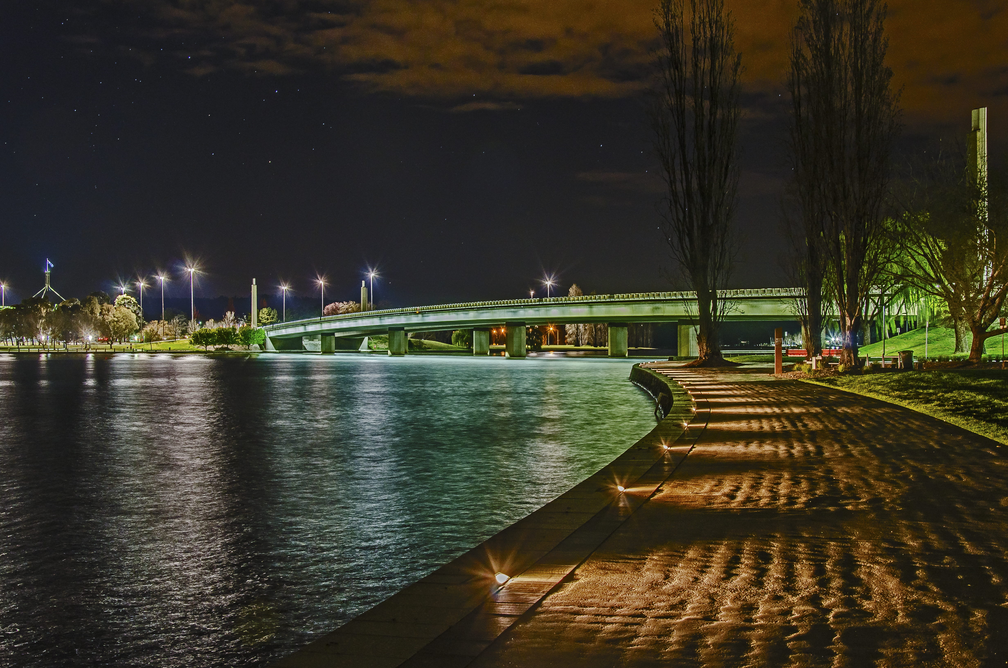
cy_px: 334
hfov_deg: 49.6
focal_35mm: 39
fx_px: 1090
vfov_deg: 34.1
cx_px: 504
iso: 200
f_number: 9
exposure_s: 10
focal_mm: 26
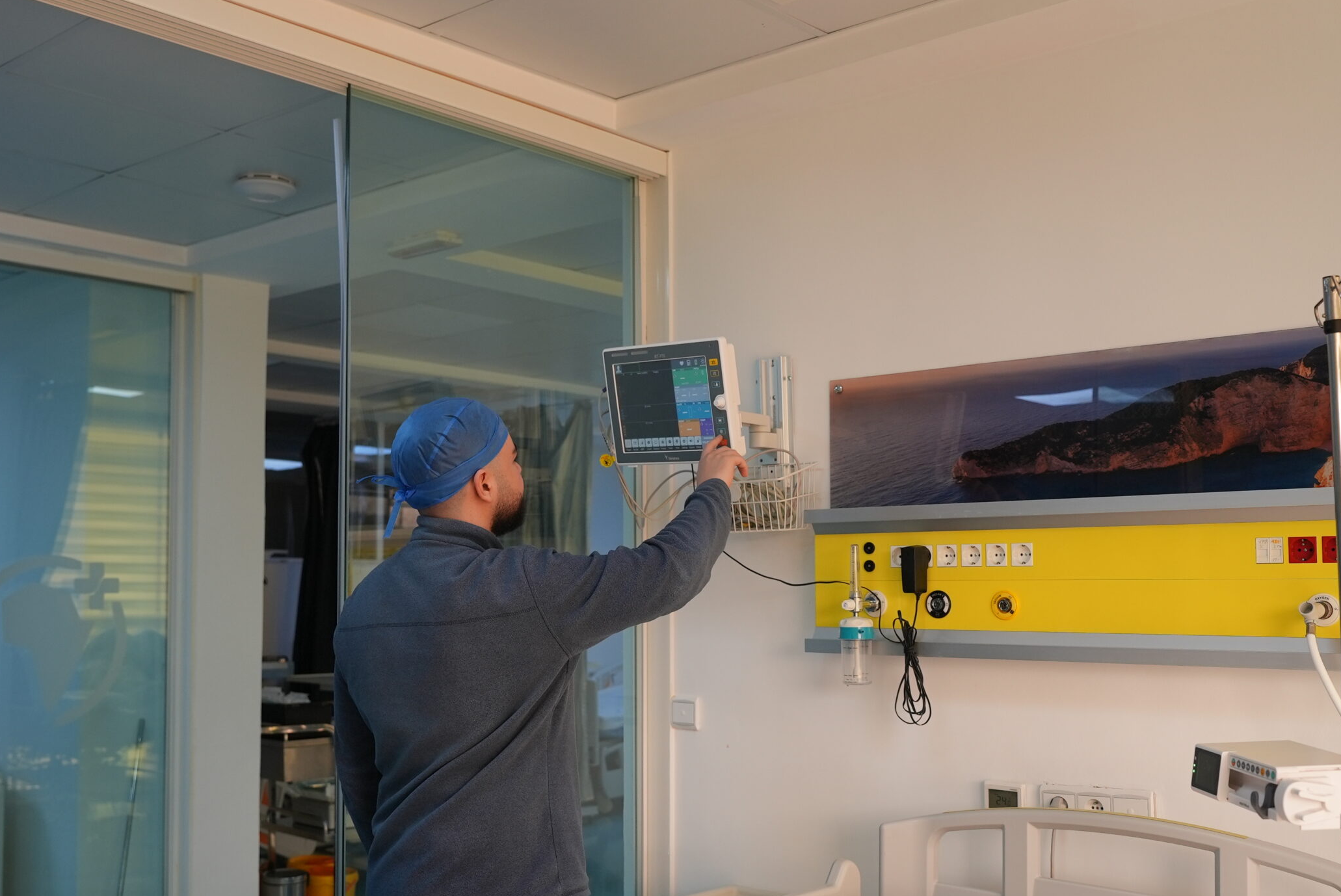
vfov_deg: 36.9
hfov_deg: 52.9
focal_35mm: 36
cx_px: 585
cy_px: 507
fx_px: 1342
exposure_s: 1/160
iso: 800
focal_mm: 29
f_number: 4
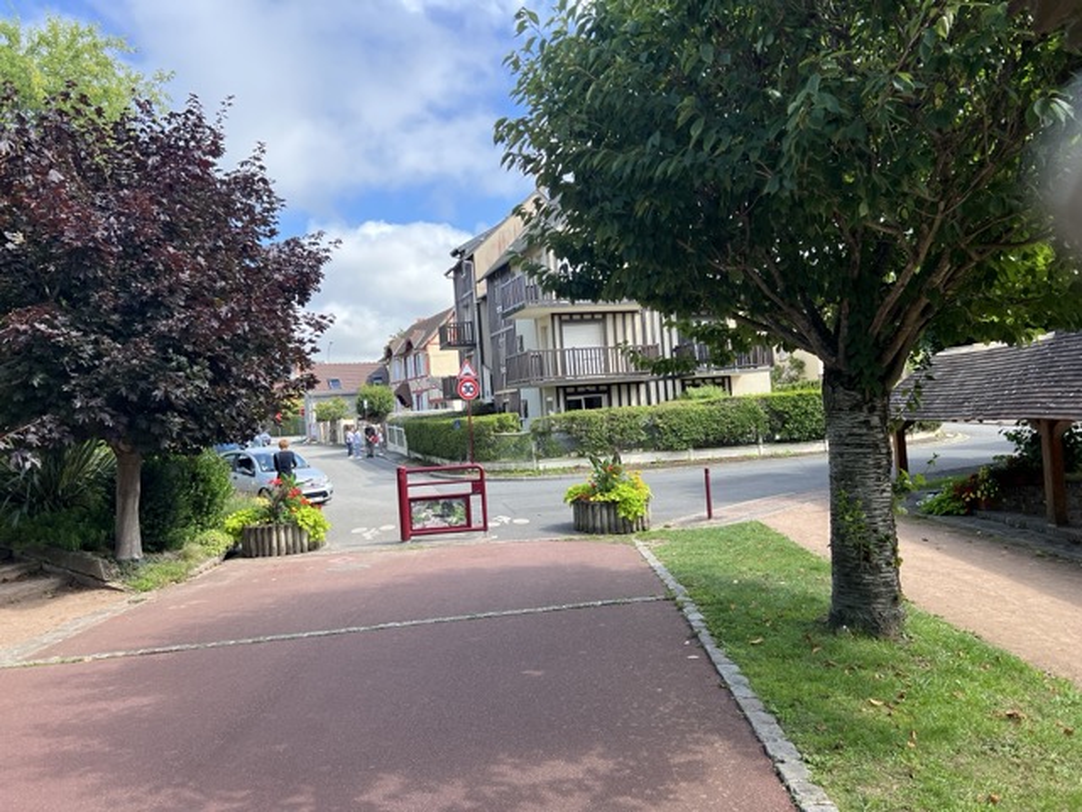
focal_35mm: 26
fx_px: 813
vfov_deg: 53.1
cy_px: 406
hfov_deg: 67.3
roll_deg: +4.0
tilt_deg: +0.6
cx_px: 541
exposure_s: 1/1029
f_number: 1.5
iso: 50
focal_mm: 5.7
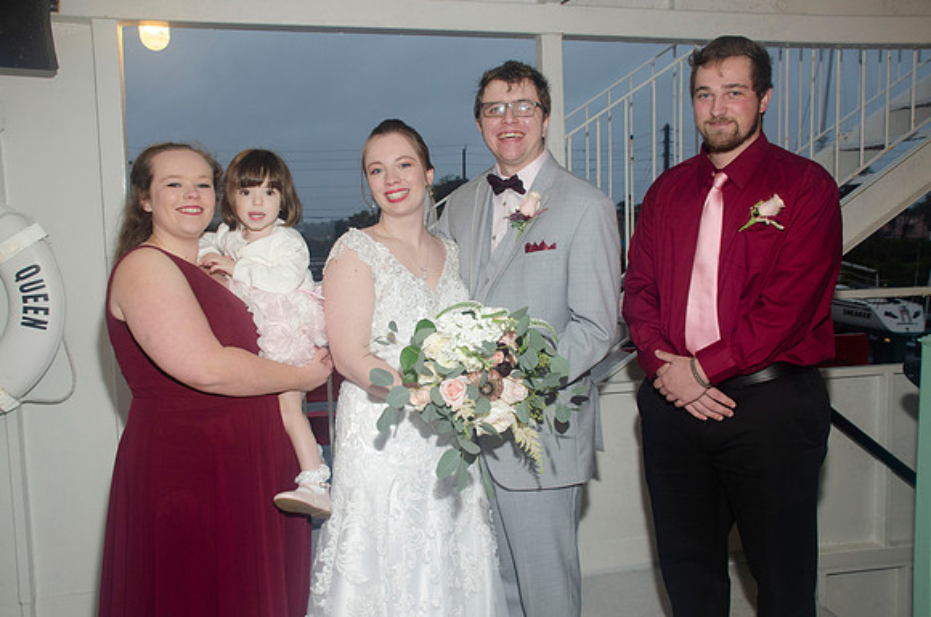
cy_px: 308
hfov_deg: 57.3
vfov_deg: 39.8
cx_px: 466
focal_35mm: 33
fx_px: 852
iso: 400
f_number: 5.6
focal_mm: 22
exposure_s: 1/60
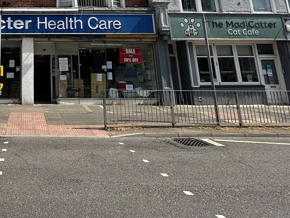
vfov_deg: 41.6
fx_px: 251
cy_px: 8
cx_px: 27
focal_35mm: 30
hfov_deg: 52.4
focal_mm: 2.22
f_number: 2.2
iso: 50
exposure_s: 1/1114
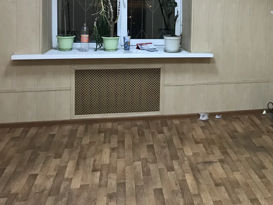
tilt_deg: -3.3
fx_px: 418
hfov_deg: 34.2
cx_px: 246
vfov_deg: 26.8
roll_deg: -2.9
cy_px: 29
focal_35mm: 53
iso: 64
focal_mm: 3.99
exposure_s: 1/17
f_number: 1.8
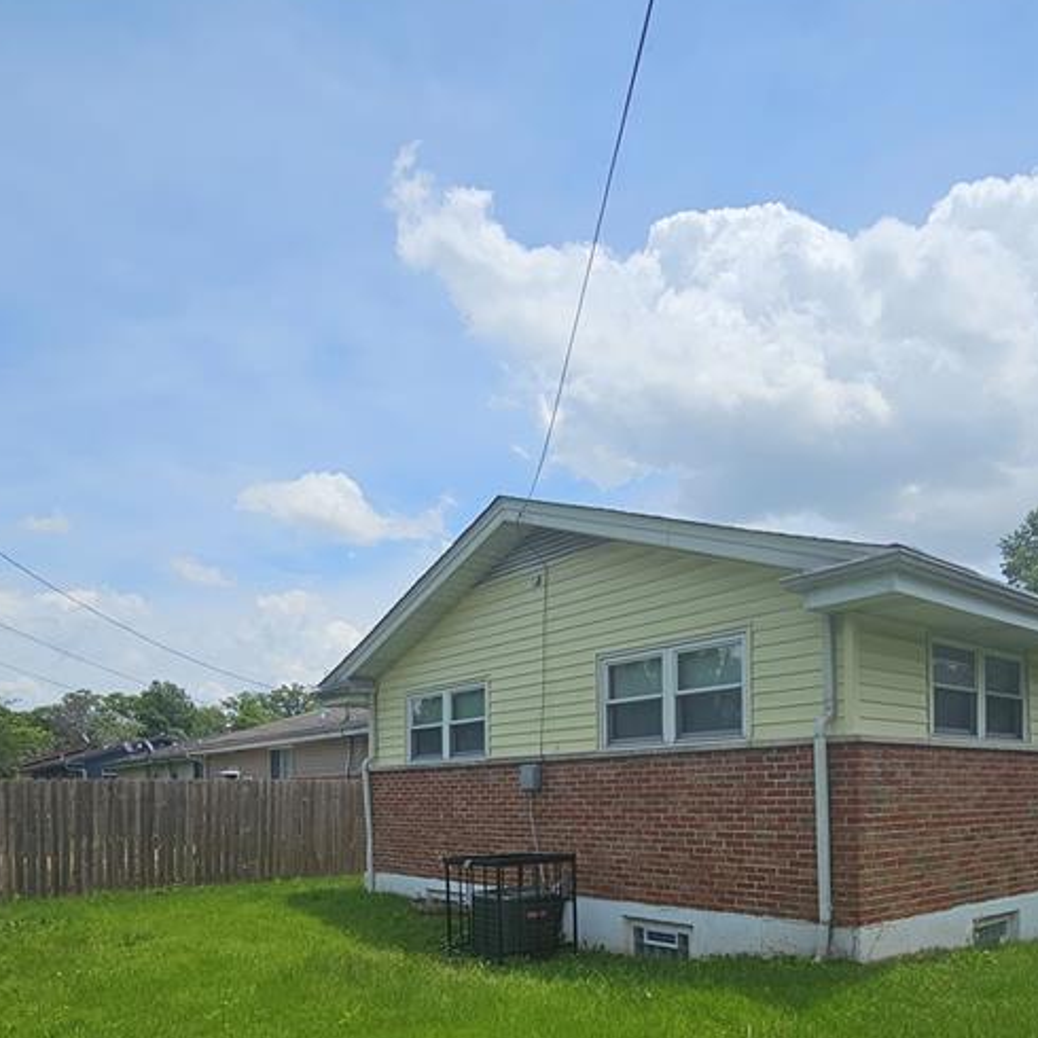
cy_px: 784
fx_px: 814
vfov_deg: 61.2
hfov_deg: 64.2
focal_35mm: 24
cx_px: 644
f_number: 2.2
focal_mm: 2.2
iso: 50
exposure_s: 1/3399
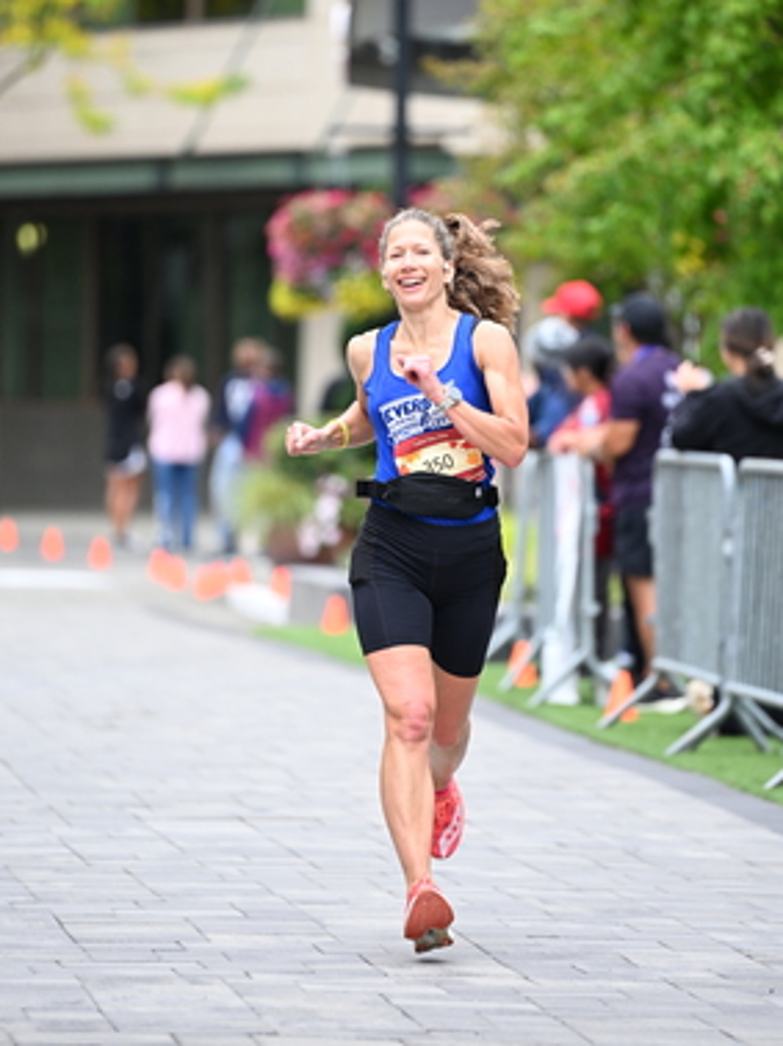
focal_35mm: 266
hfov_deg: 5.6
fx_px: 8031
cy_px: 349
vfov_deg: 7.4
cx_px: 450
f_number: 2.8
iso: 800
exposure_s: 1/1600
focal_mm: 190
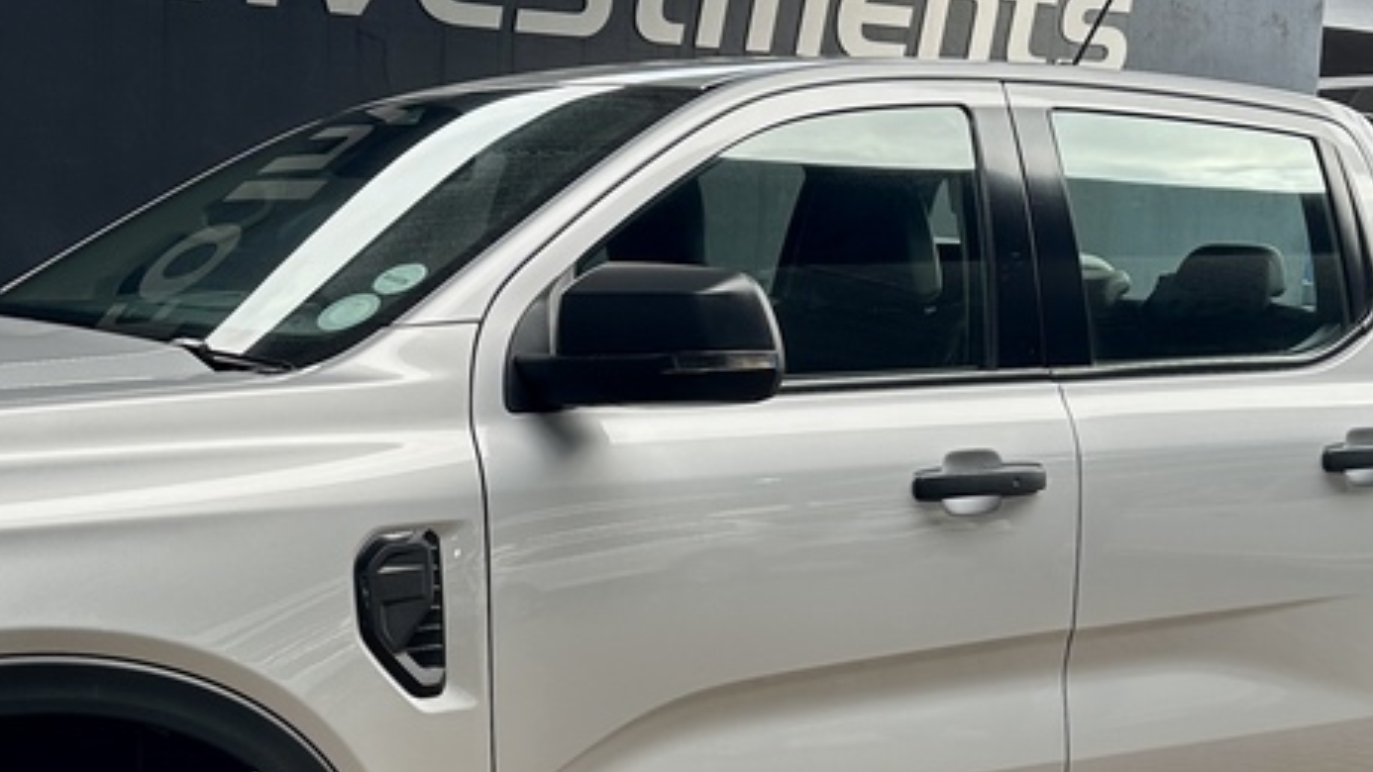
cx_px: 478
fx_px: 2112
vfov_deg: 20.6
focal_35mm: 58
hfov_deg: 35.7
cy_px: 567
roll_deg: -1.2
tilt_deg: -8.7
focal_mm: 6.86
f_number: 1.78
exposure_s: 1/192
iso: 64
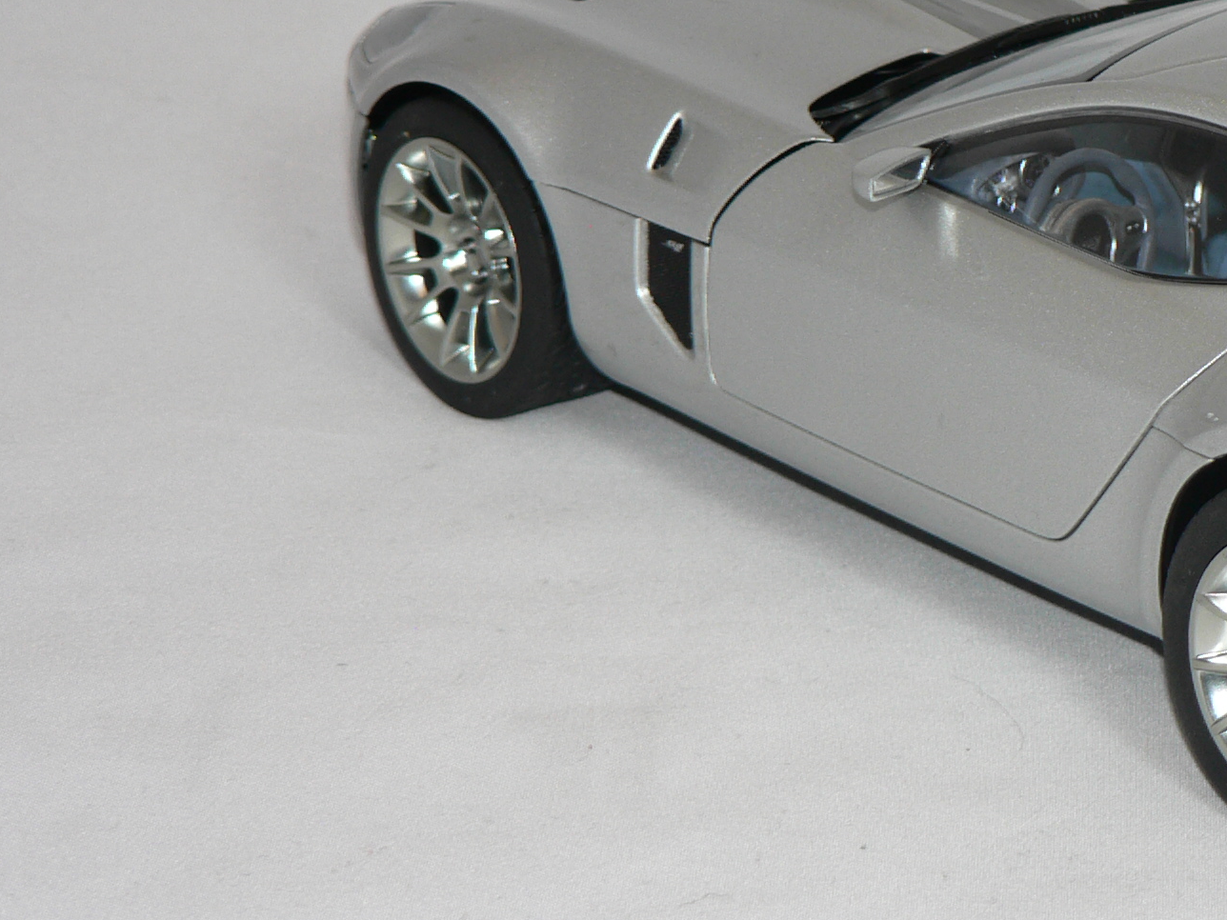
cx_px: 1199
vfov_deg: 9.1
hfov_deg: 12.0
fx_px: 5778
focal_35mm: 163
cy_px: 294
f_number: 3.2
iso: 80
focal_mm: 13.7
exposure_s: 1/60
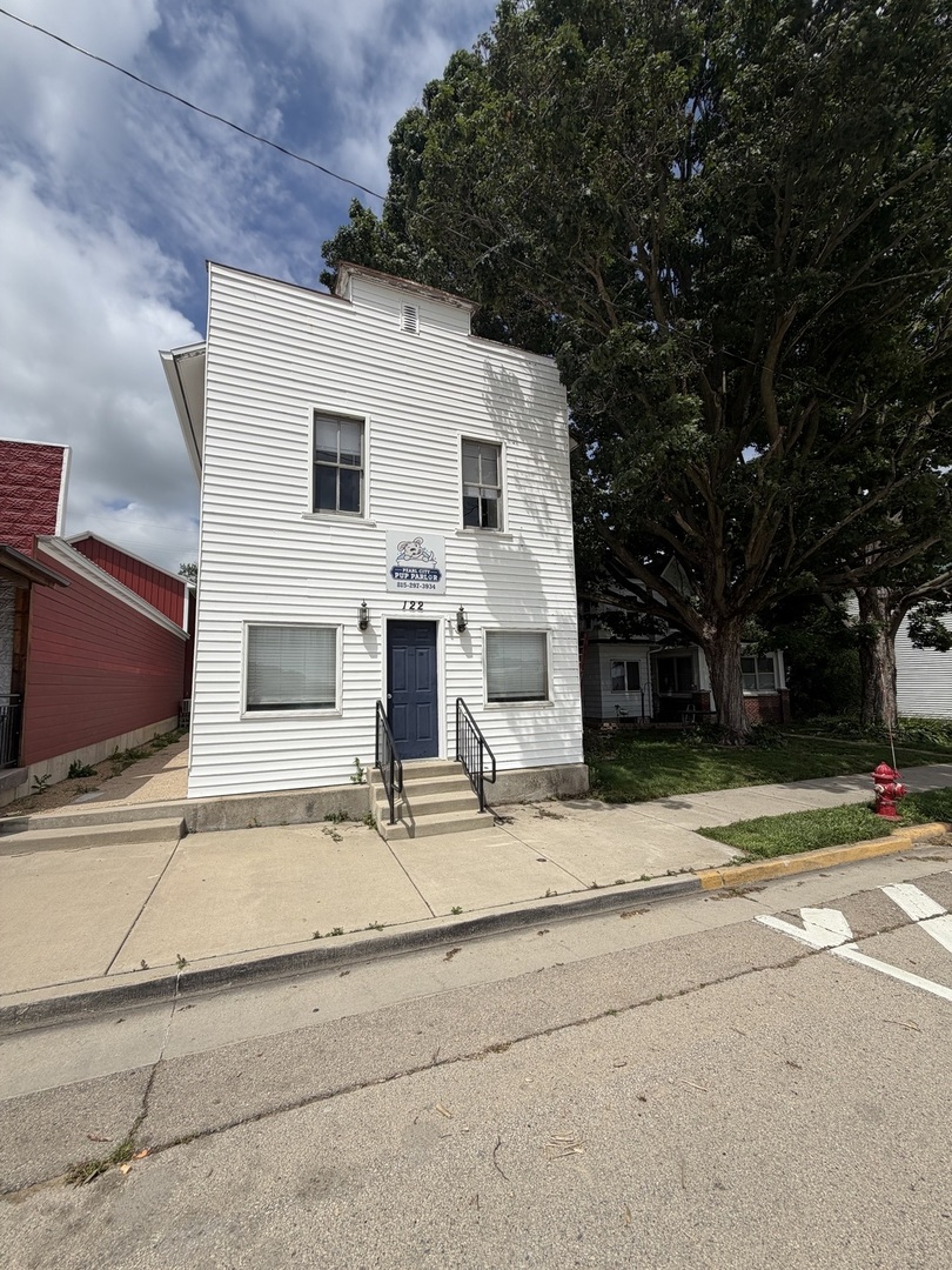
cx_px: 476
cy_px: 635
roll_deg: +0.2
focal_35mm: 14
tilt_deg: +4.4
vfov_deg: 102.1
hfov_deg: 85.7
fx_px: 513
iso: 20
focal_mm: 2.22
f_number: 2.2
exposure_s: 1/2165
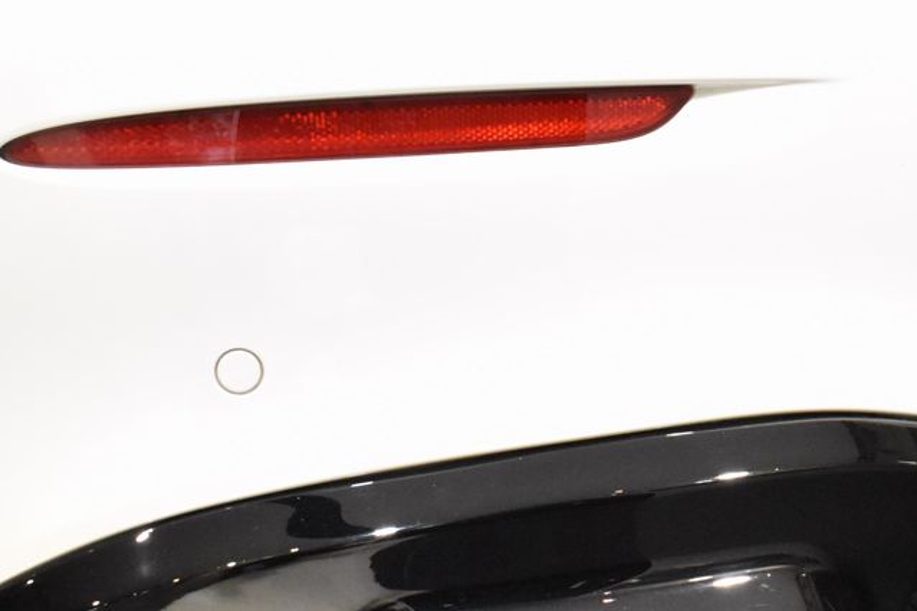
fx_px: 2245
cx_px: 883
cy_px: 457
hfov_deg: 22.3
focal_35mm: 88
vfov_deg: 15.4
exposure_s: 1/40
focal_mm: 25
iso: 5600
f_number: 8
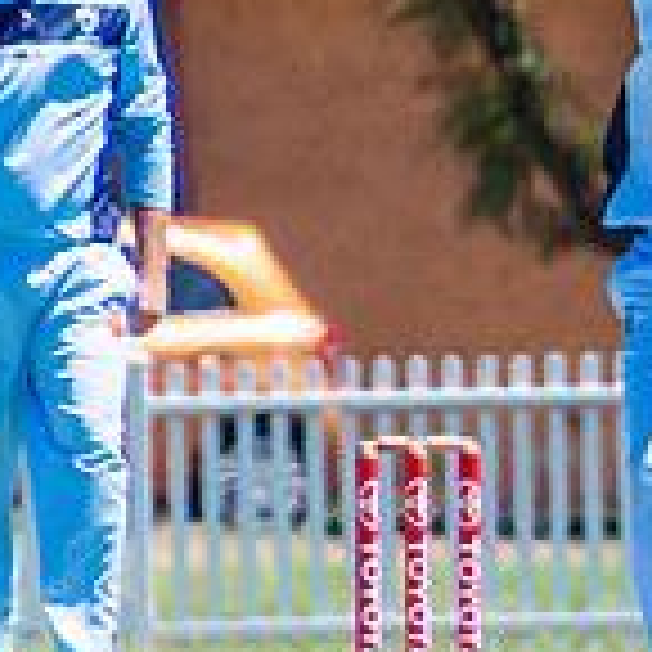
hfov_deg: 0.6
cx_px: 1094
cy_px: 136
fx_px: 59028
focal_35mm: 2770
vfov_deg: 0.6
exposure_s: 1/1600
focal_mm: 400
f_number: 6.3
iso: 400
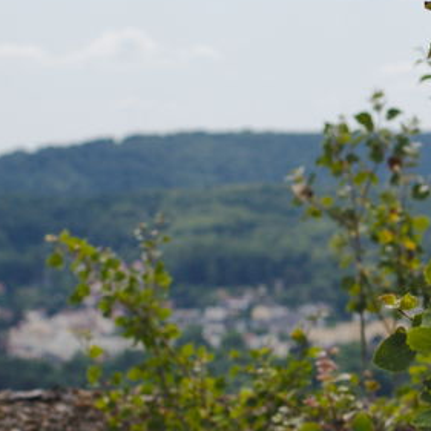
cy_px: 323
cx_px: 482
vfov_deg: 6.0
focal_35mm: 290
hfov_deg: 6.0
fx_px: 4085
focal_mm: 50
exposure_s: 1/800
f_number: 5.6
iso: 100
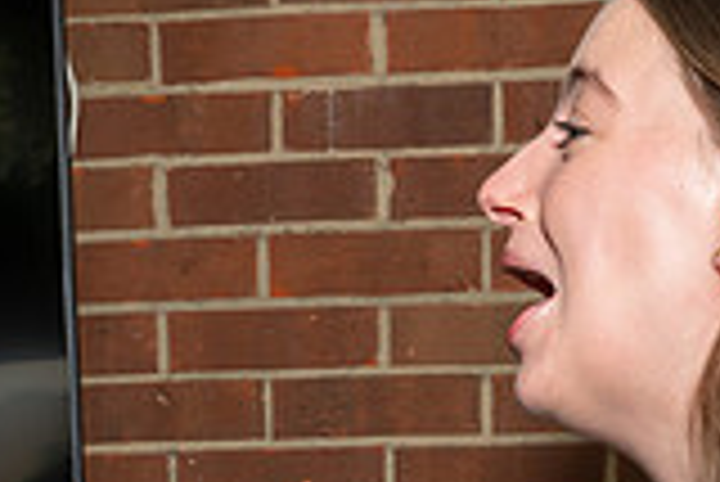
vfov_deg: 12.0
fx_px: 2182
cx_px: 373
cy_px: 736
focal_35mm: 109
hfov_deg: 18.7
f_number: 7.1
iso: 640
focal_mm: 24
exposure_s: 1/250
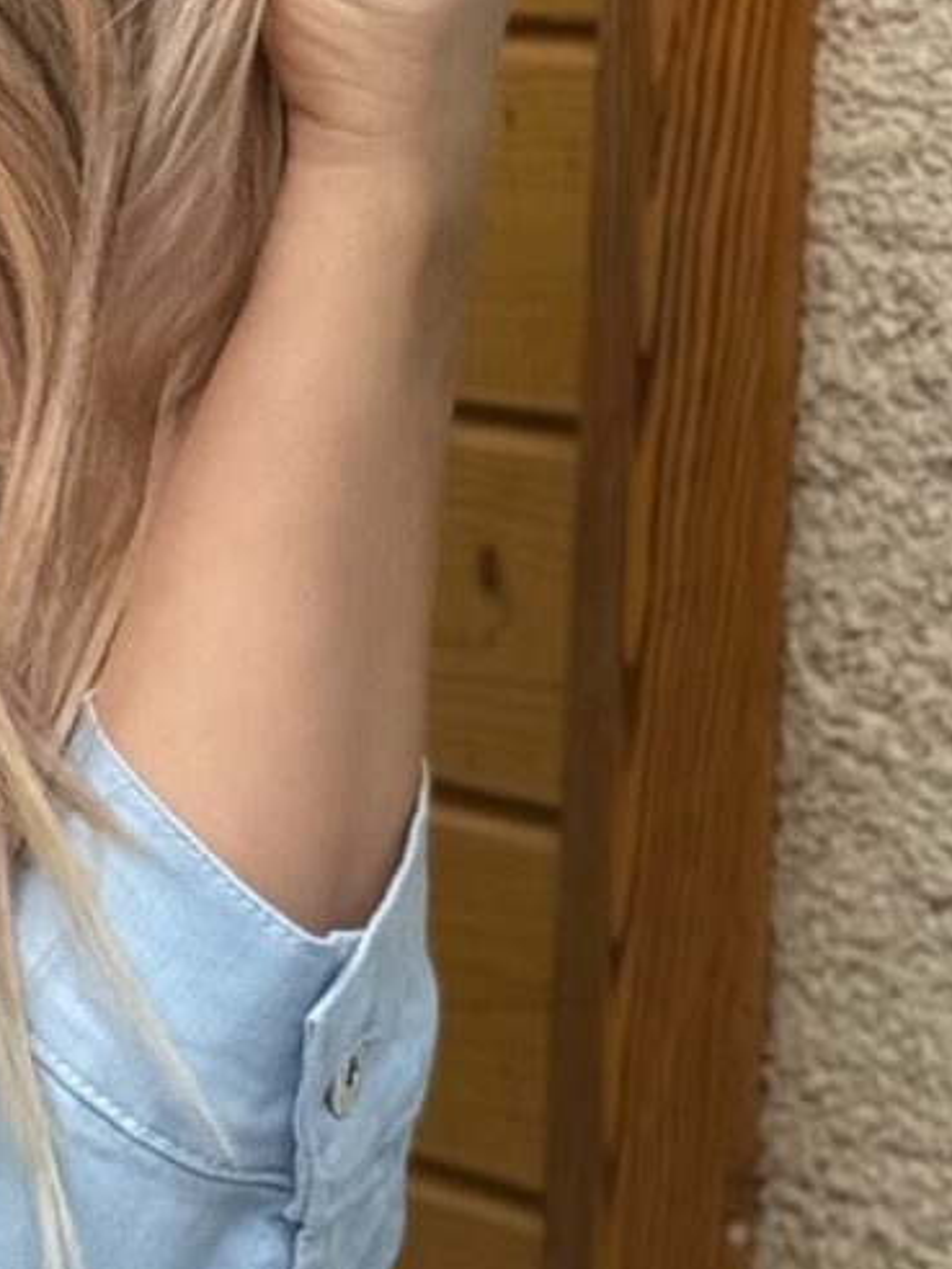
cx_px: -980
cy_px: 1287
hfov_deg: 5.8
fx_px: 9167
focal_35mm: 250
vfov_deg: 7.9
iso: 64
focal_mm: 6.76
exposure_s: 1/1215
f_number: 1.78
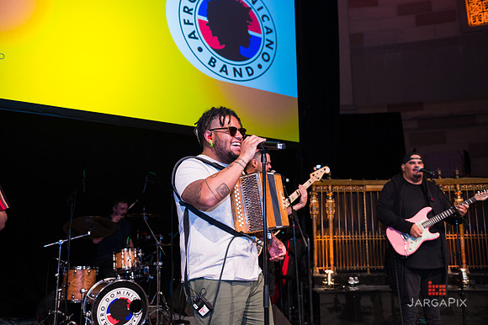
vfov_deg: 44.9
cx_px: 244
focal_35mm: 29
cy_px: 162
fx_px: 393
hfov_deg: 63.7
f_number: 4
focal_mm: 29
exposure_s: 1/200
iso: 1600
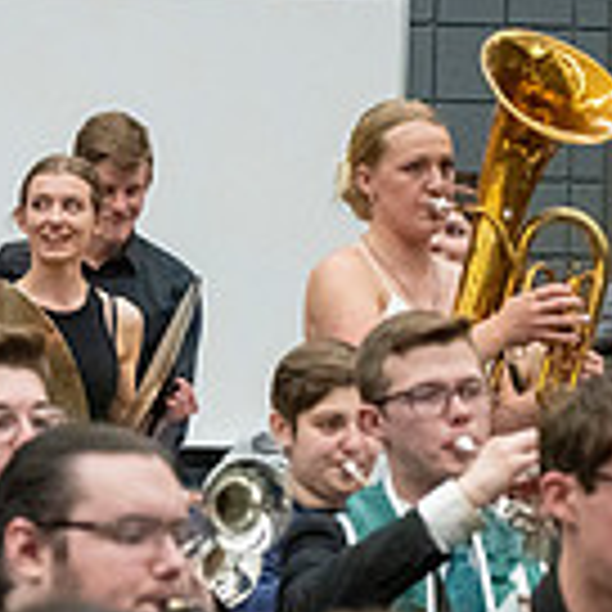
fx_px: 5081
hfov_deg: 6.7
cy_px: 349
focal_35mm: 254
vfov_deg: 6.9
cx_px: -558
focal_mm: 70
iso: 10000
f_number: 4
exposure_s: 1/500
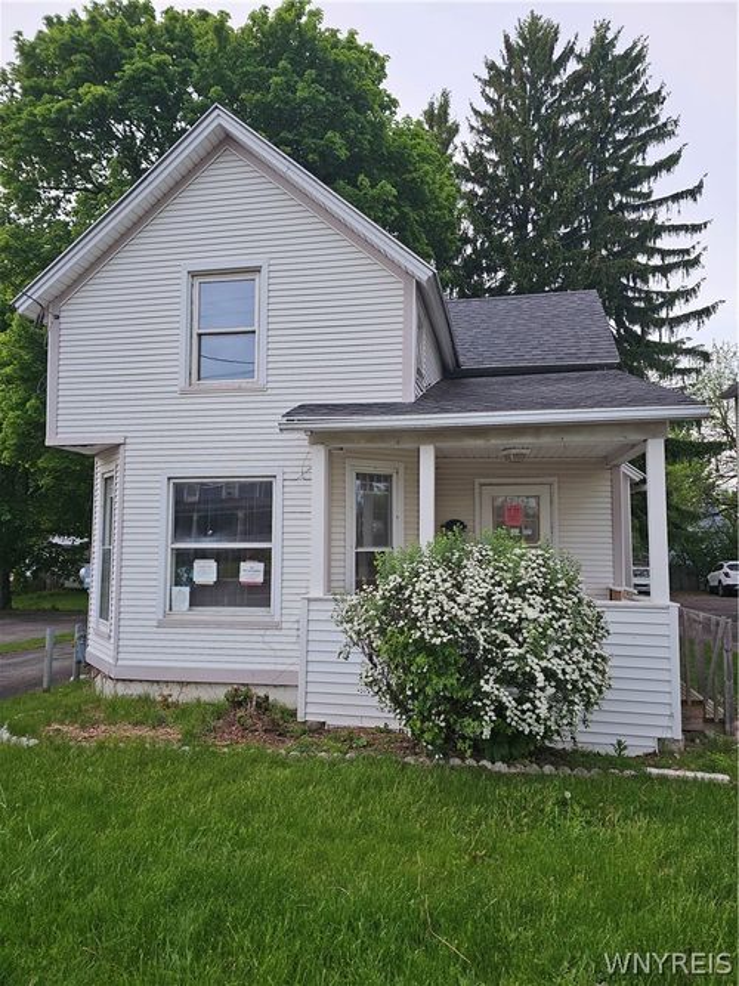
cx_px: 370
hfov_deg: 58.9
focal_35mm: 23
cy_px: 493
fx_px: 655
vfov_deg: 73.9
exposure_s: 1/120
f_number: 1.7
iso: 20
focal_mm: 6.3
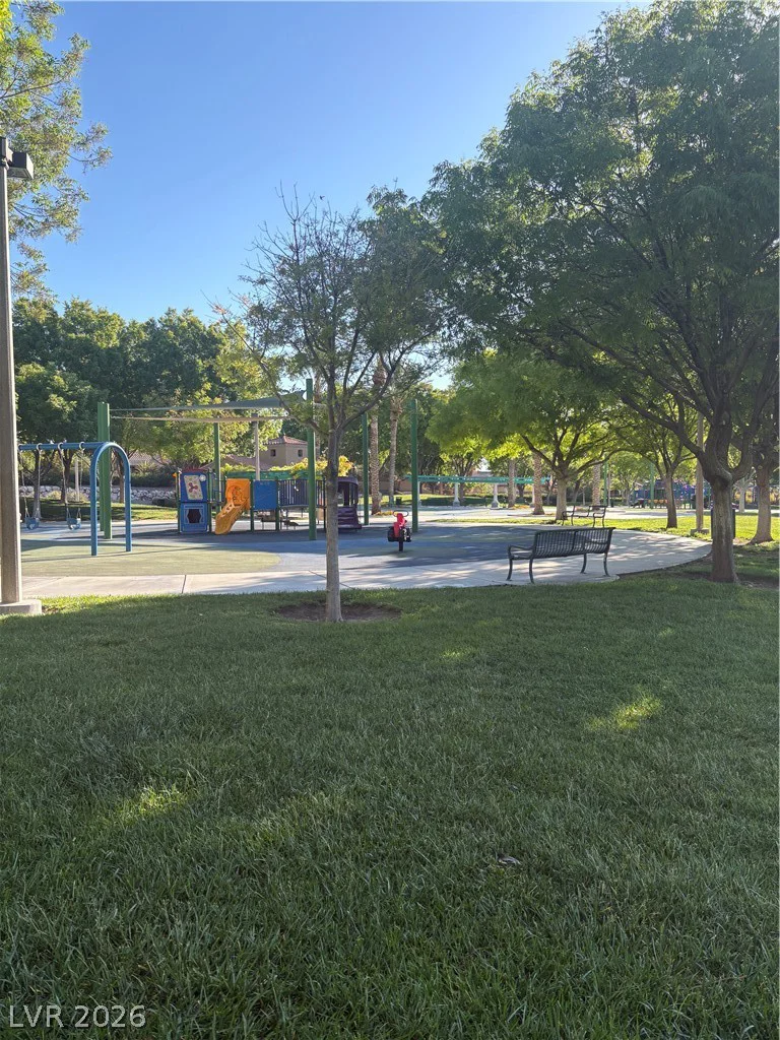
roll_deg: +0.9
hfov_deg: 53.1
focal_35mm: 26
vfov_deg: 67.3
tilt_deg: -2.8
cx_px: 390
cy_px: 520
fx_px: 781
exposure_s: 1/1016
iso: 64
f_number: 1.6
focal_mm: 5.96
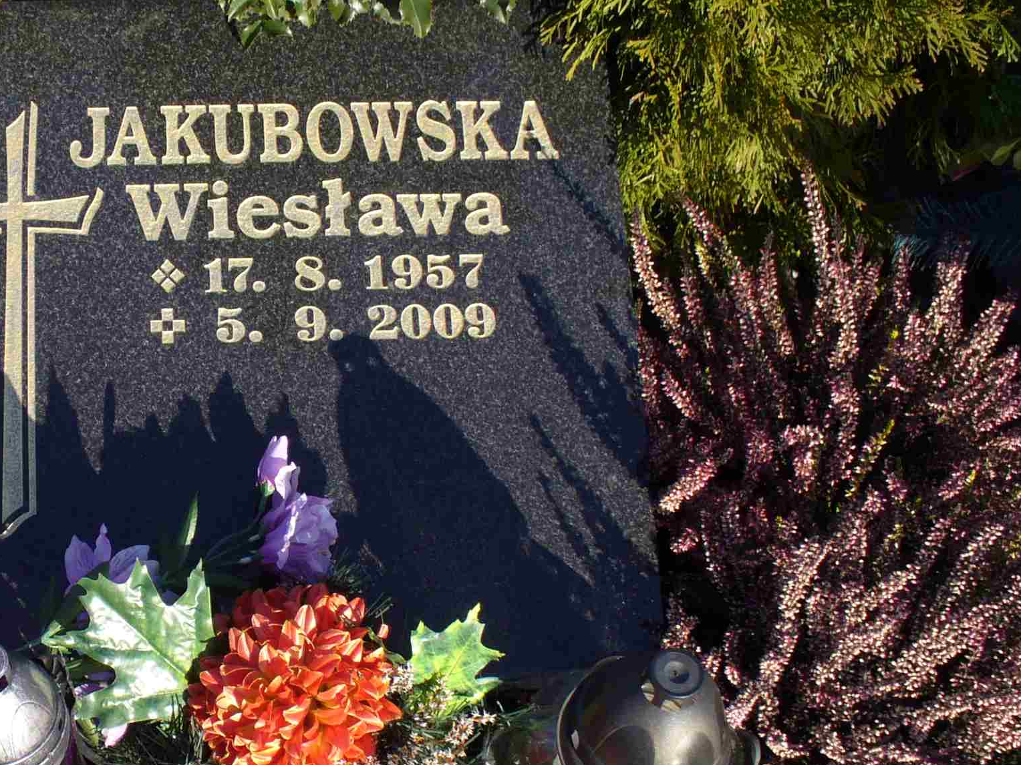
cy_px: 491
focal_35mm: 62
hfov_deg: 30.5
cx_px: 221
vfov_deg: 23.6
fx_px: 1829
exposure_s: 1/125
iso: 80
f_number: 5.6
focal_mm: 6.1
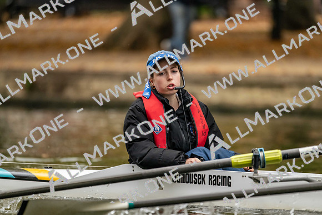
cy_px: 108
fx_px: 3578
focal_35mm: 400
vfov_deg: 3.4
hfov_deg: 5.2
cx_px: 161
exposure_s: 1/2500
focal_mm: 400
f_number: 4.5
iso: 3200
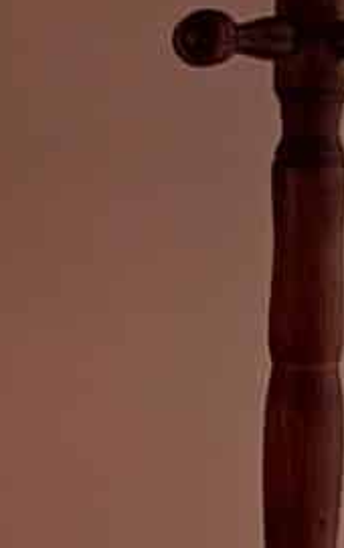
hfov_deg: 4.2
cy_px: 249
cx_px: 1129
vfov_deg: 7.0
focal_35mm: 300
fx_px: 4488
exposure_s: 1/128
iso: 80
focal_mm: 6.8
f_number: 1.8
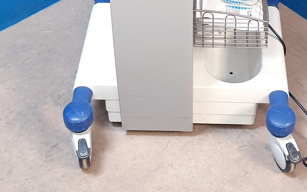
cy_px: -70
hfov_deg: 25.8
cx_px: 191
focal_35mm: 80
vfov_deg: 15.4
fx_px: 669
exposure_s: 1/25
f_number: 2.4
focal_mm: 4.3
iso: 250
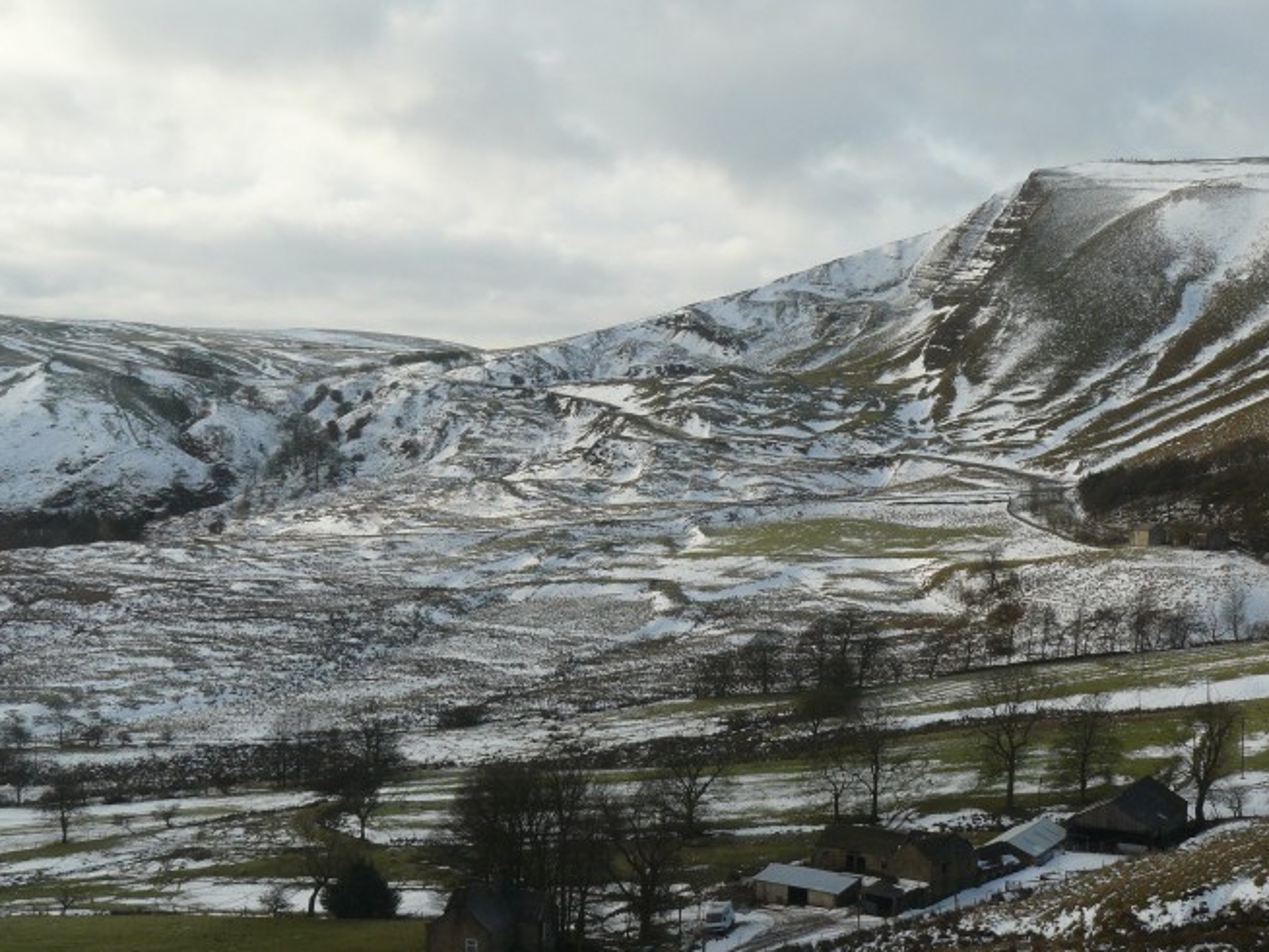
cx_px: 687
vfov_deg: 27.0
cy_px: 427
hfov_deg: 35.5
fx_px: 1980
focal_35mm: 54
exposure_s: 1/250
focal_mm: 7.6
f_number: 5.6
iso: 100
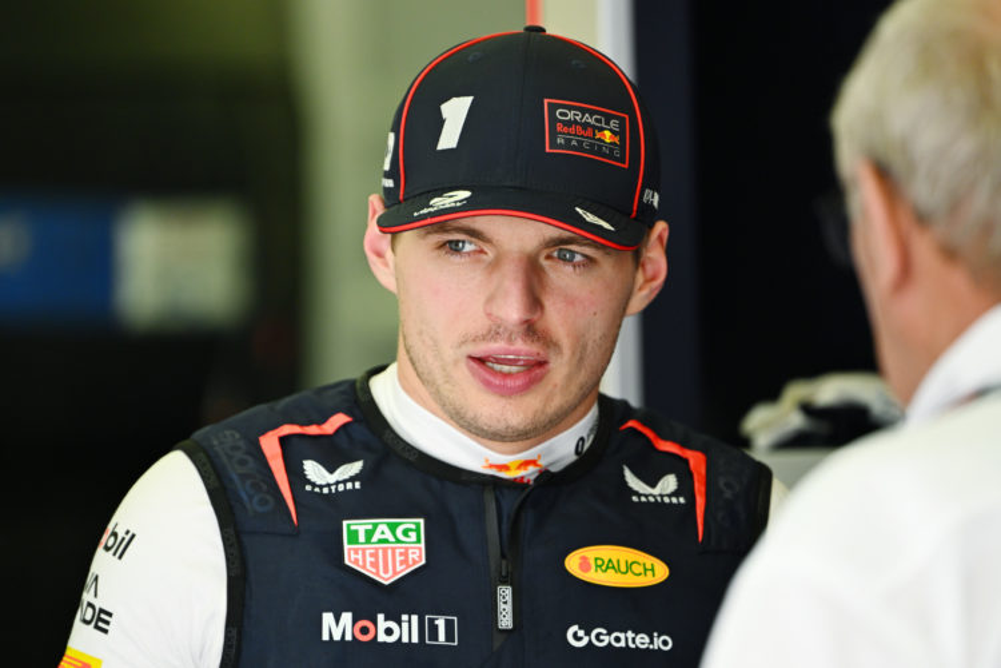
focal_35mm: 560
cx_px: 500
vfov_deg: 2.5
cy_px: 334
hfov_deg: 3.7
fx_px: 15570
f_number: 4
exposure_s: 1/640
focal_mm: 560
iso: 1600
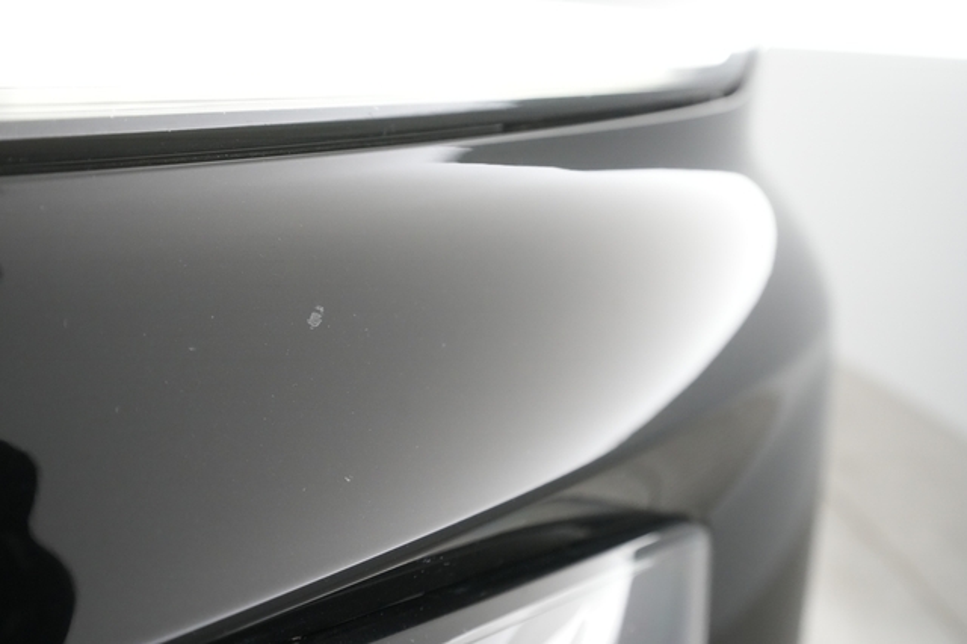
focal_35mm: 28
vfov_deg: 46.4
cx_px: 484
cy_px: 322
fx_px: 752
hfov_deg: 65.5
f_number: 5.6
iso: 8000
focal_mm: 28
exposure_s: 1/100
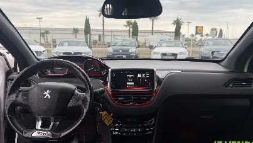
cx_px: 130
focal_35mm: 27
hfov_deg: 69.8
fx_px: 181
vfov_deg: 42.9
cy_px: 67
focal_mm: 6.76
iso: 80
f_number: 1.78
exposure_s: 1/407
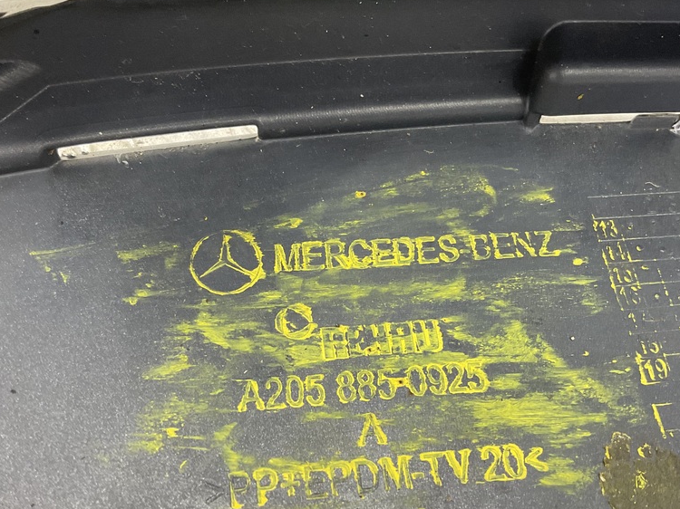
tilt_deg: -57.9
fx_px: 766
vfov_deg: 36.6
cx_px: 324
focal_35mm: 39
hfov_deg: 47.9
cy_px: 311
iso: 160
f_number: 1.8
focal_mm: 3
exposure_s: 1/60
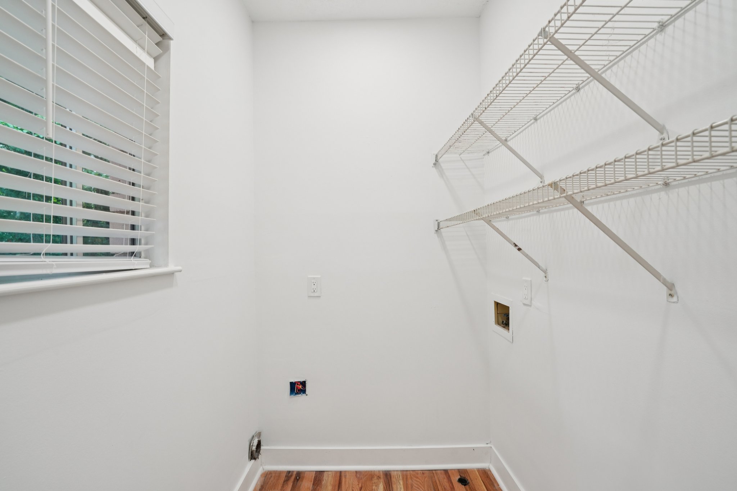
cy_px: 246
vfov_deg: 73.7
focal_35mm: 16
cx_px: 368
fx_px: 328
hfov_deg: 96.7
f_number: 8
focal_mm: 16
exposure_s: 1/15
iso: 400
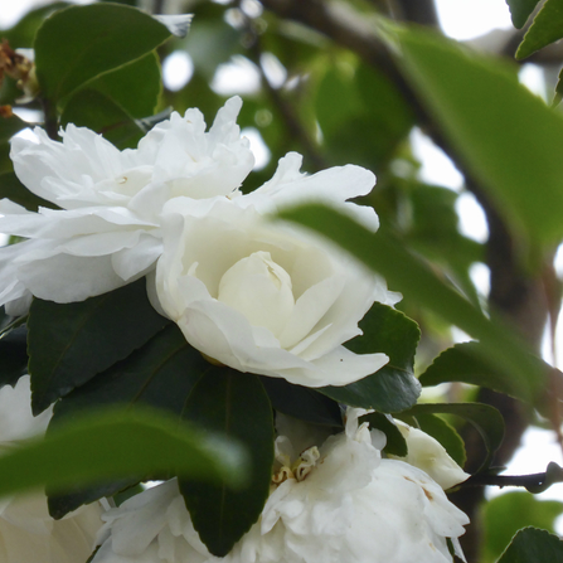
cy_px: 281
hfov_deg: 4.9
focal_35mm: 356
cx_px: 254
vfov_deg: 4.9
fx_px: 6551
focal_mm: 53.8
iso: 320
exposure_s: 1/80
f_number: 5.8
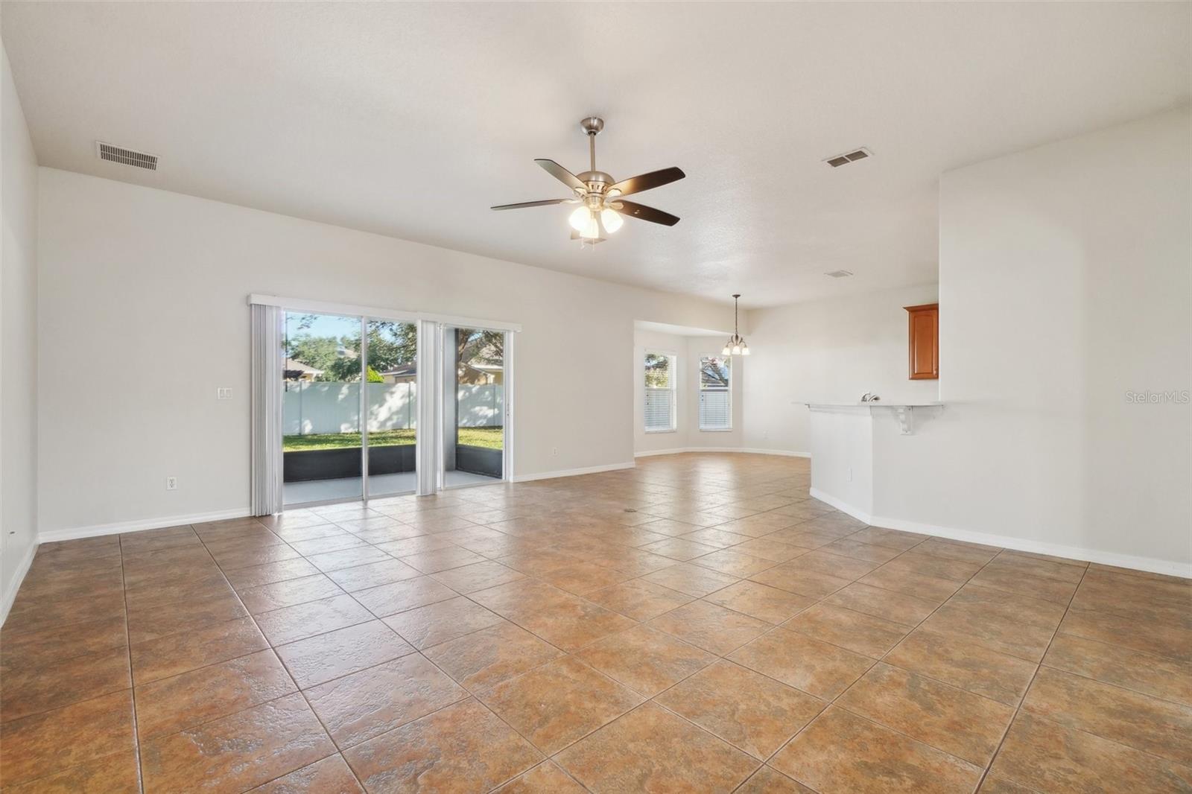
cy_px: 397
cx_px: 596
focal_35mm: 15
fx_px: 497
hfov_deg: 100.4
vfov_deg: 77.3
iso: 400
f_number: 8
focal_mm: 10
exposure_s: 1/25
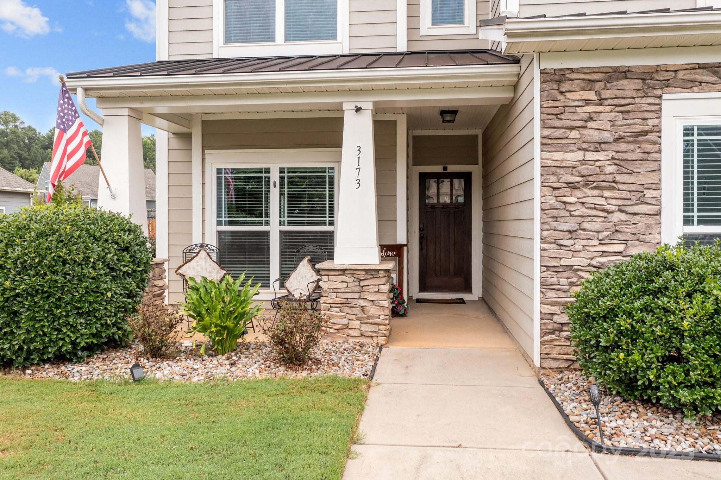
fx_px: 561
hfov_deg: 65.5
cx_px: 360
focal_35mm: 28
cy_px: 240
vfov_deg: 46.4
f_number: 4
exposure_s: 1/120
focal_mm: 10.26
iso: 100
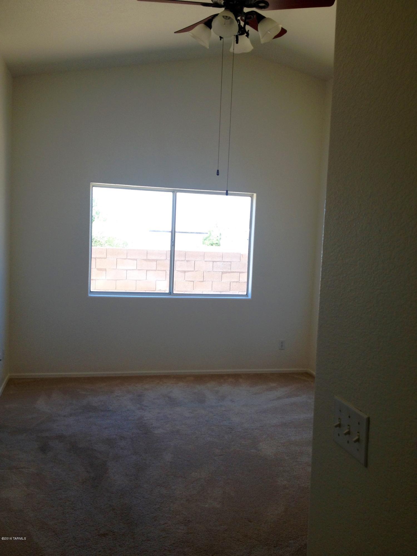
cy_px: 278
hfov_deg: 40.7
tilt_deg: -3.7
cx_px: 208
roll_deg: -2.3
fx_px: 562
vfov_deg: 52.6
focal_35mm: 35
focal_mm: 4.28
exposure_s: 1/126
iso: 50
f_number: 2.4
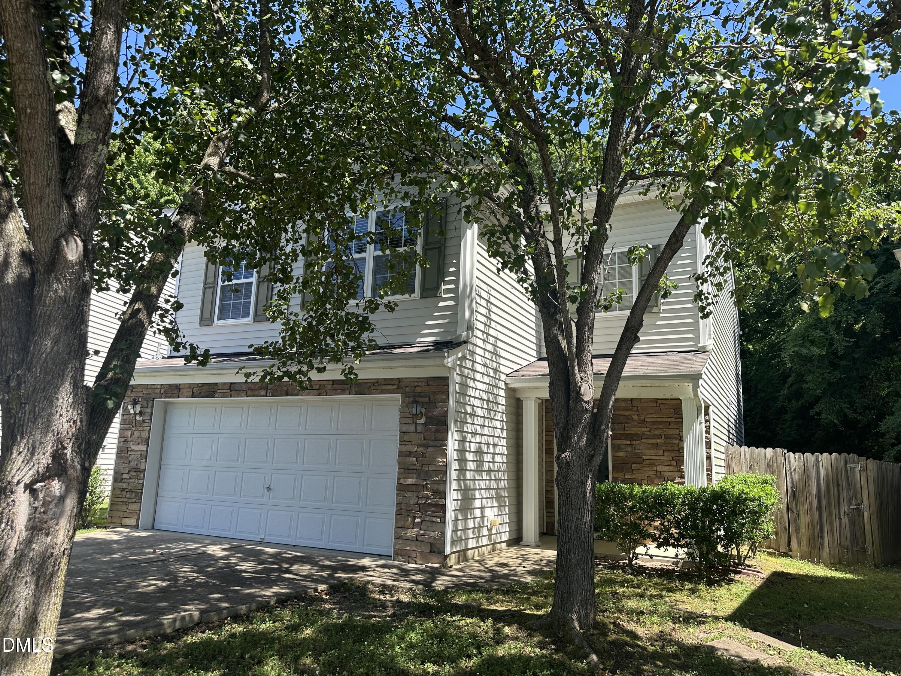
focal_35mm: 24
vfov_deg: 56.8
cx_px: 450
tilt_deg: +11.1
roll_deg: -1.5
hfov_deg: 71.6
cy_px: 338
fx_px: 625
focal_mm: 6.86
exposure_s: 1/1157
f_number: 1.78
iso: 80
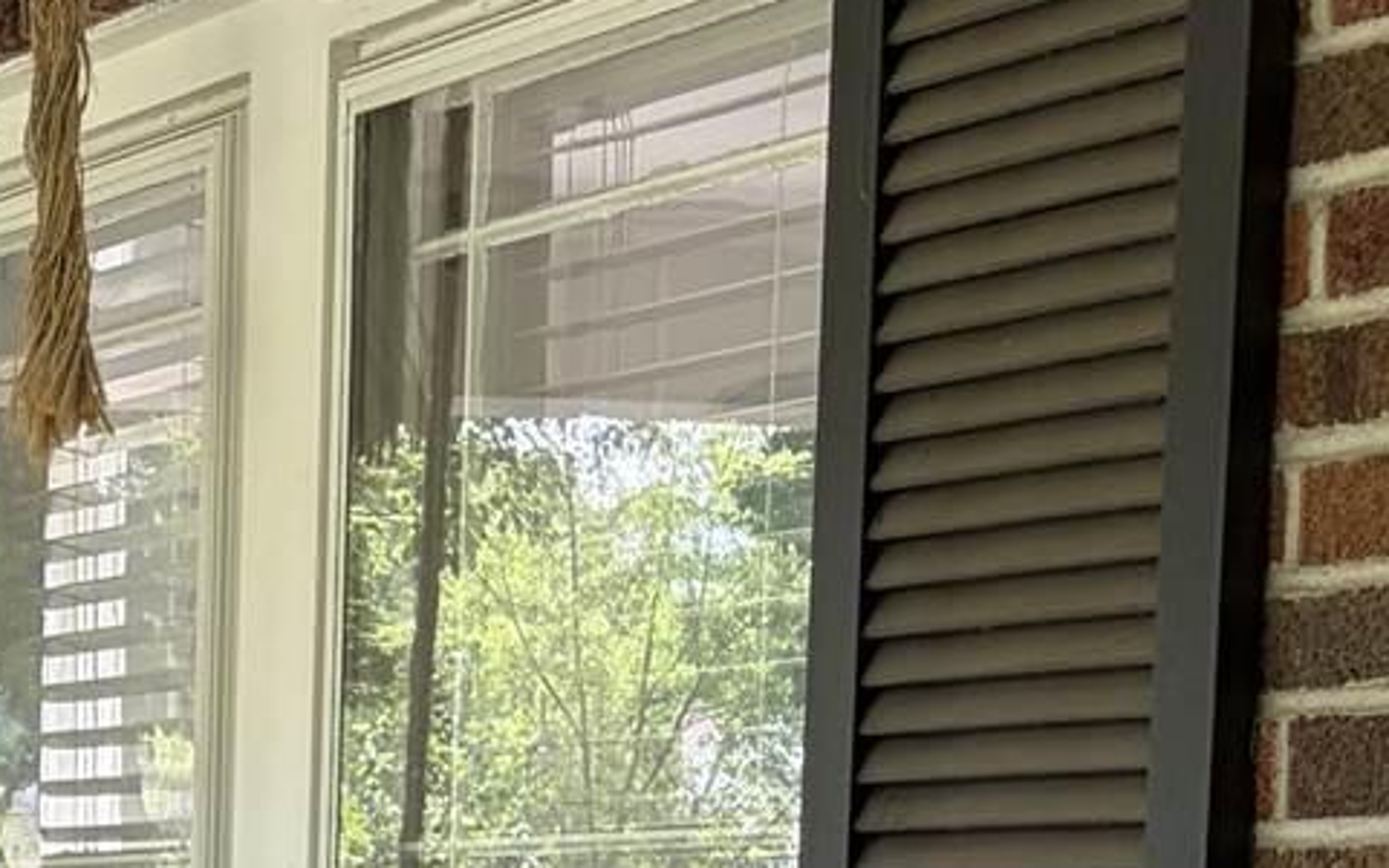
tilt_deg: -8.6
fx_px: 4999
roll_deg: -0.9
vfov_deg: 9.3
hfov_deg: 15.2
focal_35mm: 132
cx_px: -318
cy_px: 1779
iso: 64
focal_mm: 5.96
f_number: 1.6
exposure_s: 1/148
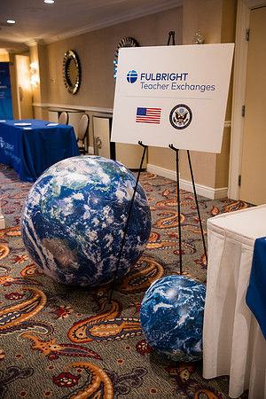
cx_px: 133
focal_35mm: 35
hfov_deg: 37.9
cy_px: 200
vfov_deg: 54.4
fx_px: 388
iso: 1400
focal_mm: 35
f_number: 3.2
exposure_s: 1/160
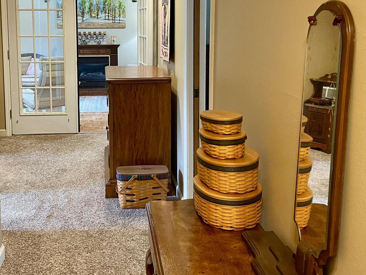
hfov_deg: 44.2
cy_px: 80
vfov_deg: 33.8
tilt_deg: -7.1
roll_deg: +1.5
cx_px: 125
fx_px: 444
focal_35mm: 42
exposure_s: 1/60
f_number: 1.6
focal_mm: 5.1
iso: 400
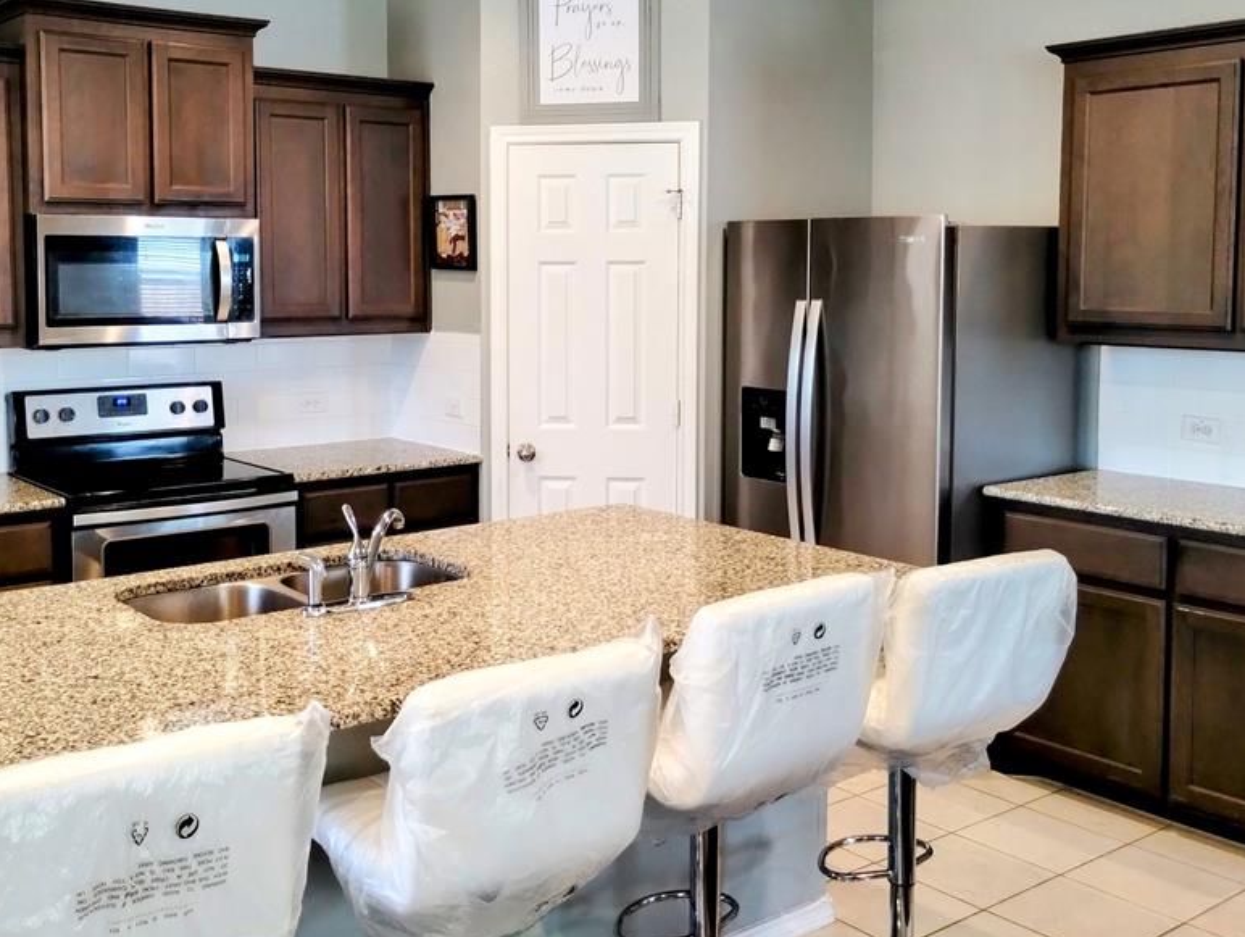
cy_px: 348
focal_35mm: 37
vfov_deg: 38.5
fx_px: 1332
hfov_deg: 49.8
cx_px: 506
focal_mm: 4.27
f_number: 1.8
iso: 456
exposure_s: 1/30
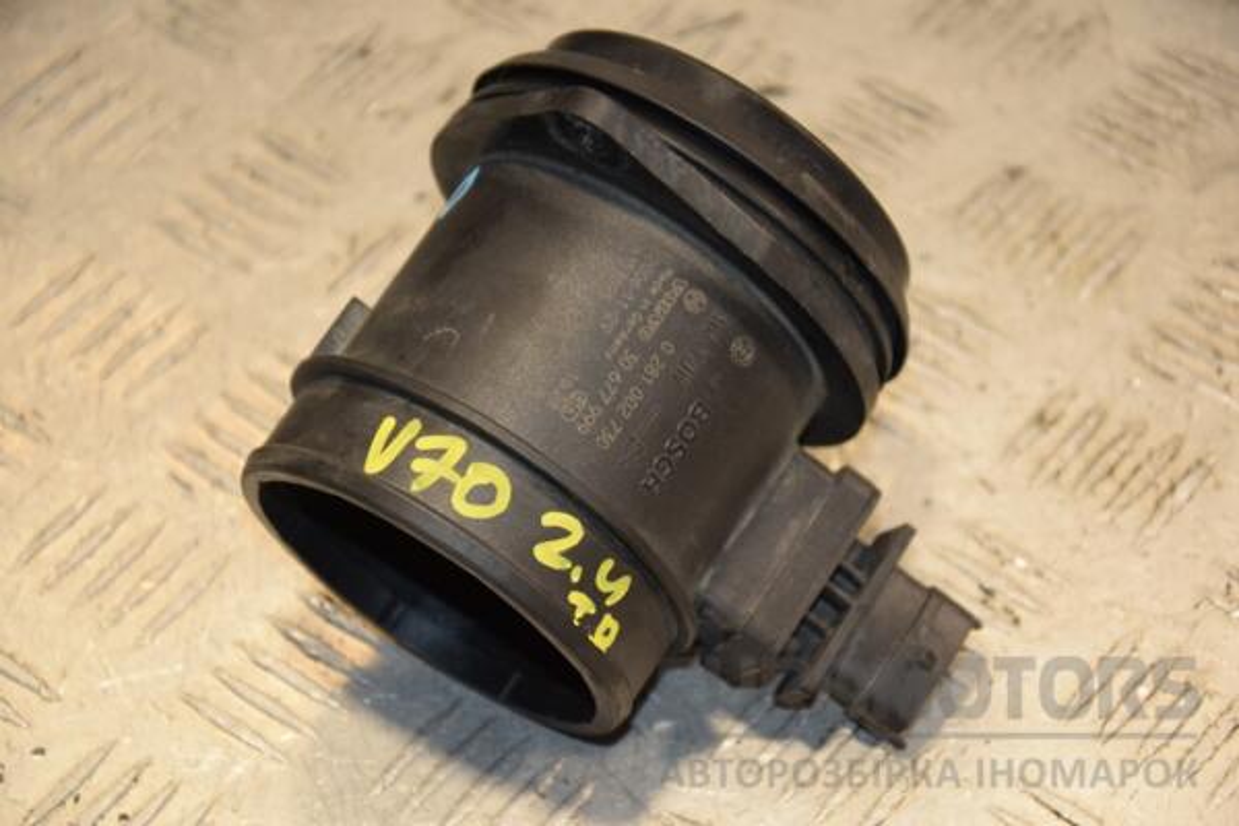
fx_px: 4388
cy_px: 413
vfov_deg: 10.8
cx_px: 620
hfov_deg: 16.1
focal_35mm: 128
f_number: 5.6
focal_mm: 85
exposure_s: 1/160
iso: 800
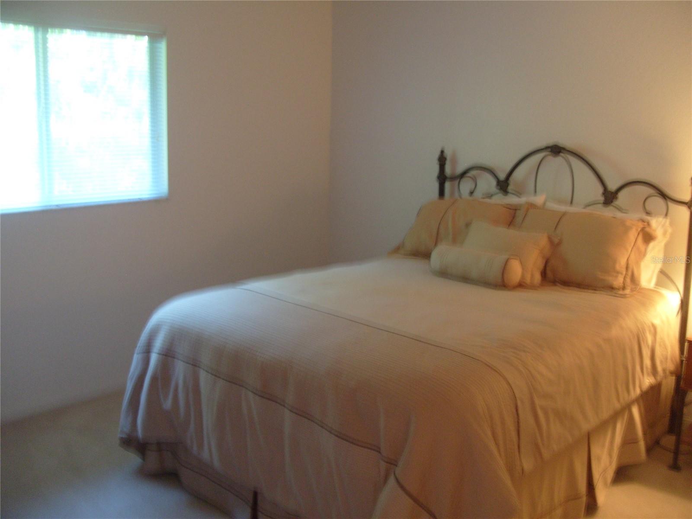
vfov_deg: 40.7
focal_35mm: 35
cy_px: 260
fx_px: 700
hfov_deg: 52.6
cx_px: 346
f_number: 2.8
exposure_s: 1/6
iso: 200
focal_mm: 7.8
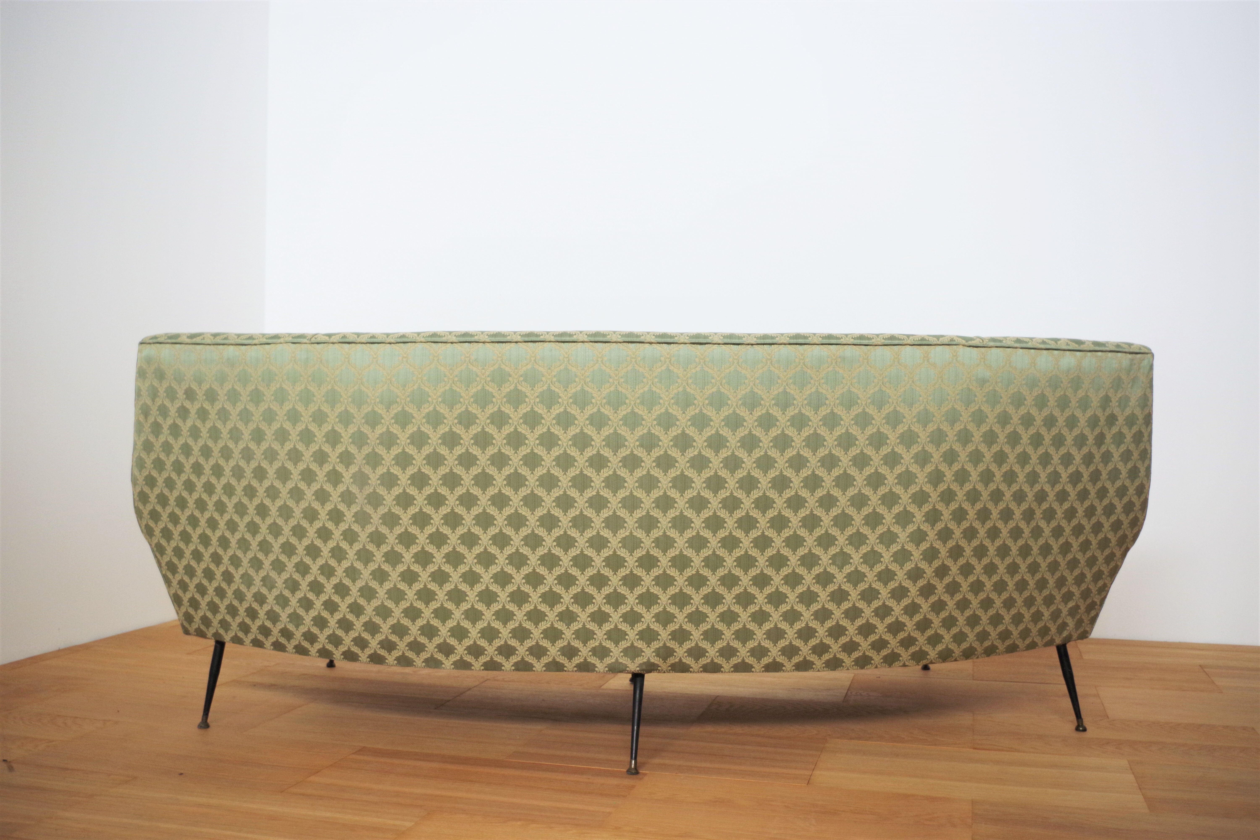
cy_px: 420
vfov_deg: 38.9
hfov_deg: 55.8
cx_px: 630
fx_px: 1190
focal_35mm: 34
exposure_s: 1/60
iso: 400
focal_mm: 23.13
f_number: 4
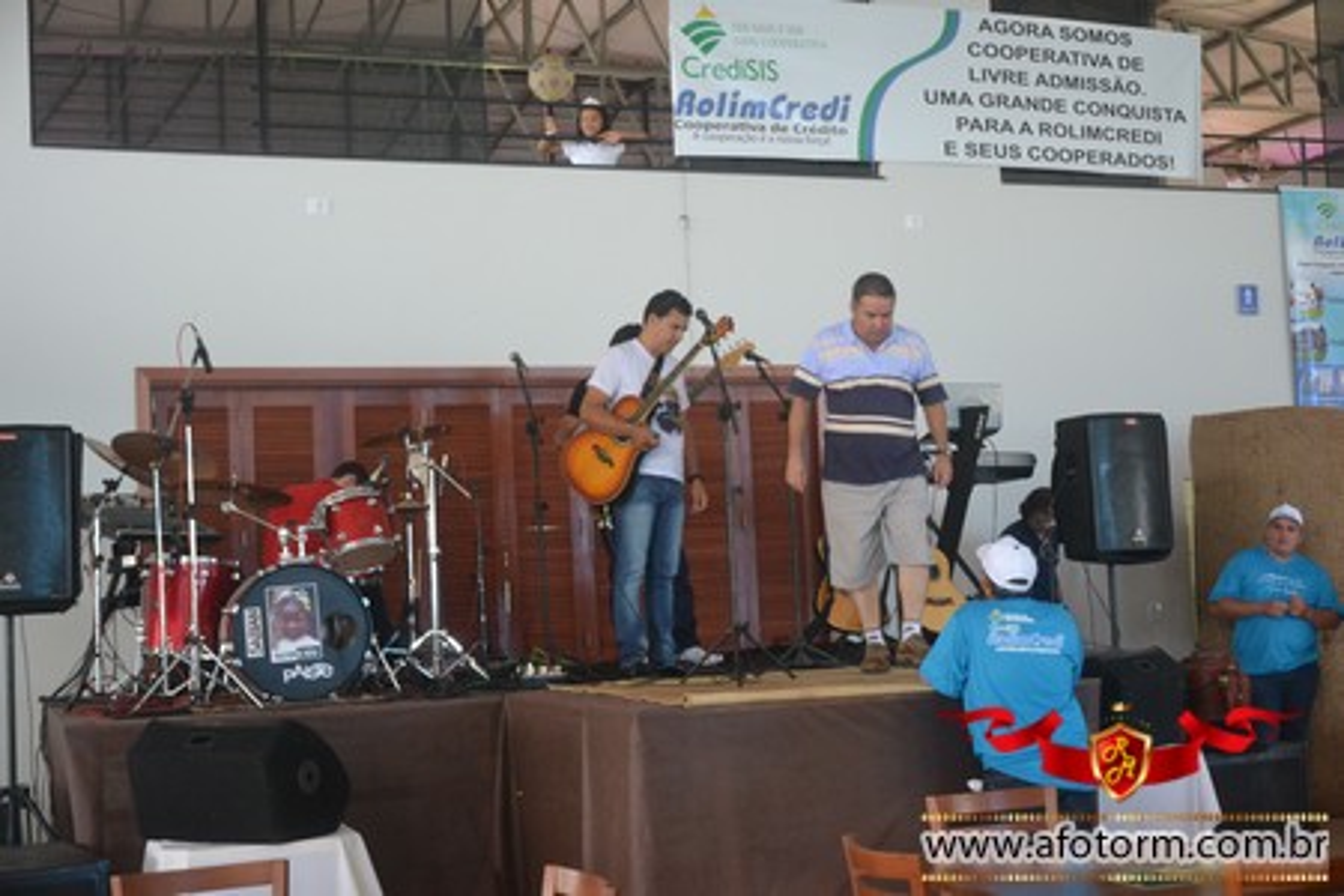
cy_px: 448
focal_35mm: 48
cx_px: 672
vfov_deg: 28.1
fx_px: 1792
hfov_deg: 41.1
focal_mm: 32
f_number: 4.2
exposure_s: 1/60
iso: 1800
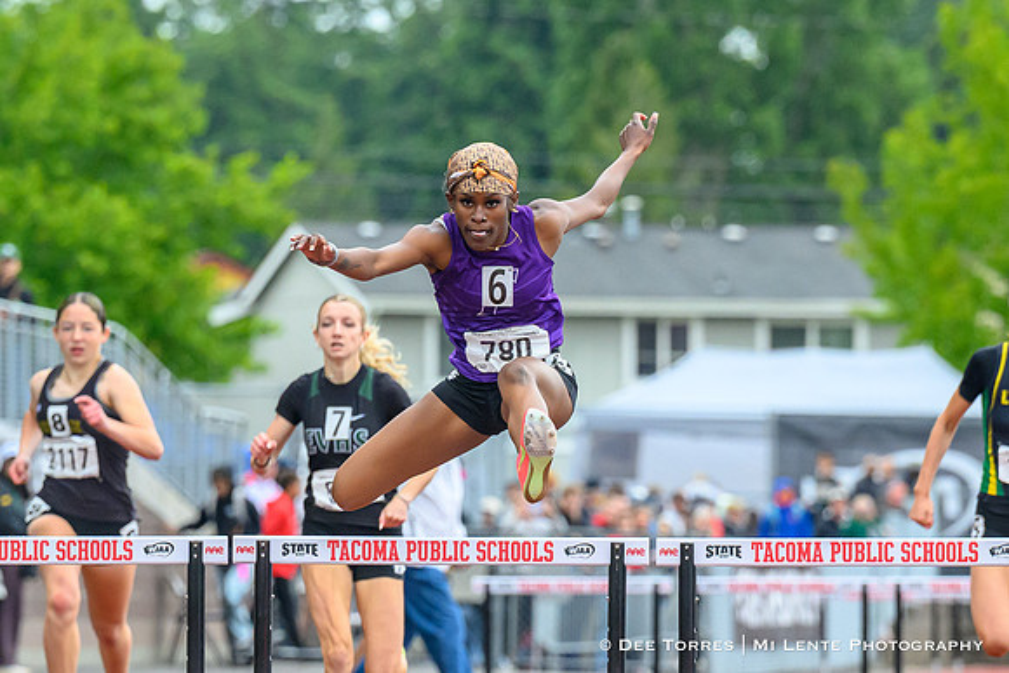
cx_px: 491
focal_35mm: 448
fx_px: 12548
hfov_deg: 4.6
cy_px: 539
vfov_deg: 3.1
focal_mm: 200
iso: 1600
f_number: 4.5
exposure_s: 1/1600
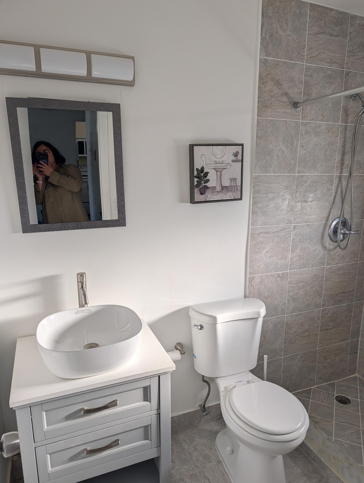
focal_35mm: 24
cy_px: 242
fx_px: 336
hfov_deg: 56.9
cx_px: 182
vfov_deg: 71.5
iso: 80
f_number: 1.68
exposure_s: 1/142
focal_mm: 6.9
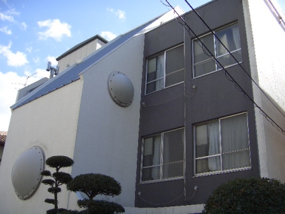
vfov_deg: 36.8
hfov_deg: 47.9
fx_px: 321
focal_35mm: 39
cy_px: 107
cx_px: 142
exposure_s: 1/640
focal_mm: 8
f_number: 2.8
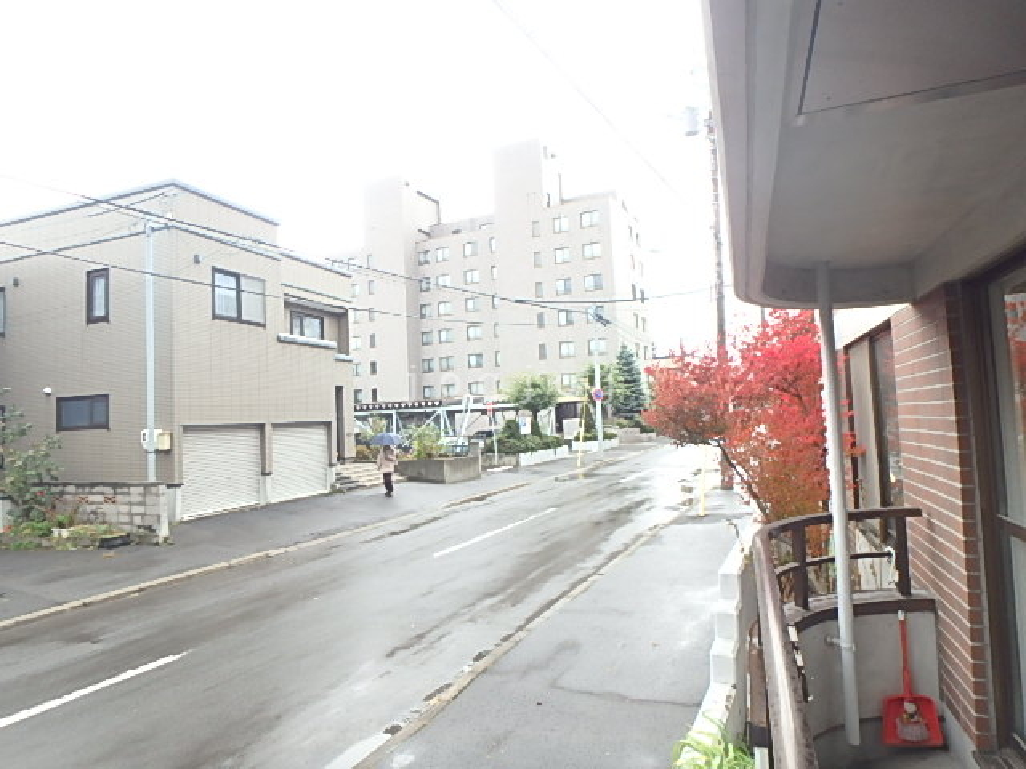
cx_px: 513
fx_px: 622
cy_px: 384
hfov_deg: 79.0
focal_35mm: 21
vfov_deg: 63.4
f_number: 3.5
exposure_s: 1/60
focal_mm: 3.7
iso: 160
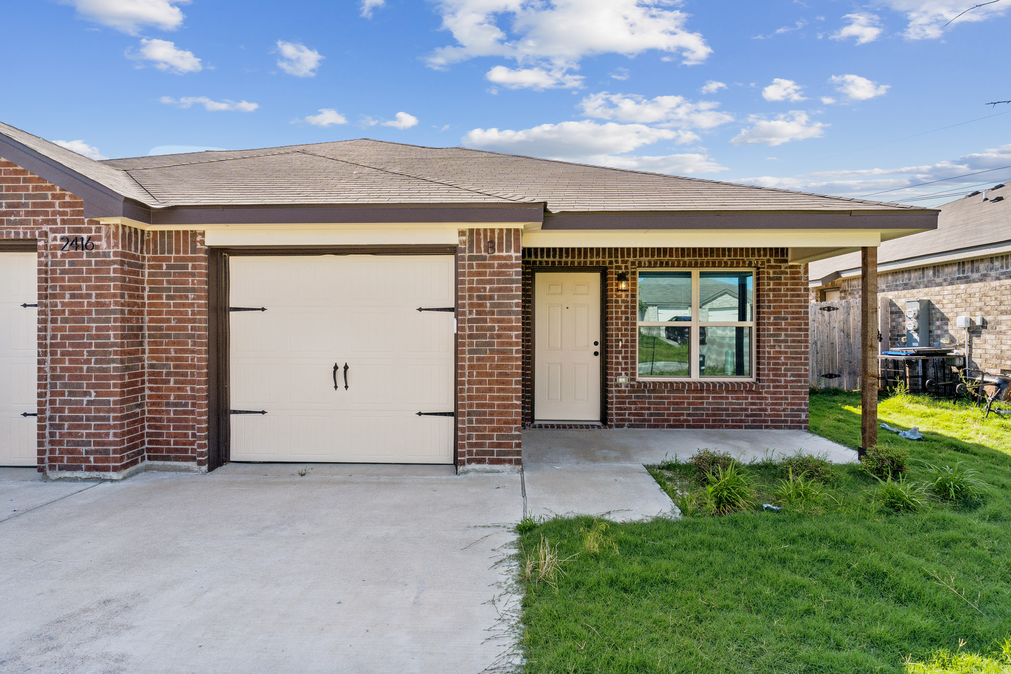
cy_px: 337
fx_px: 477
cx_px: 506
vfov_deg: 70.4
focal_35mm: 17
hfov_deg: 93.3
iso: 100
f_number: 11
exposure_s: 1/250
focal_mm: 17
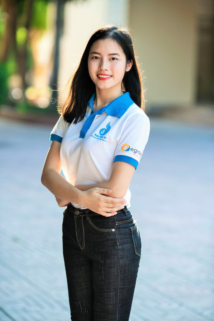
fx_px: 1204
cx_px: 107
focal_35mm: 135
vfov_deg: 15.2
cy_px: 160
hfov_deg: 10.2
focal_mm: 135
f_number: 2.8
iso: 250
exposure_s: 1/320
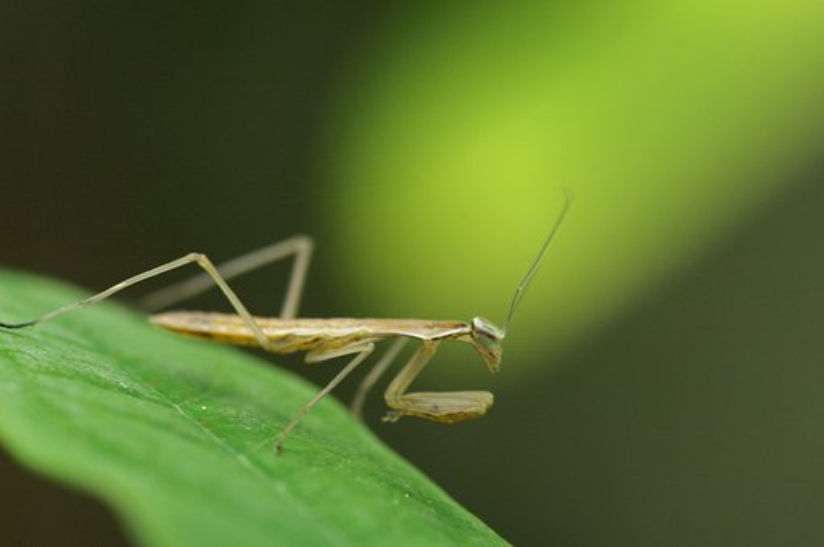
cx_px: 412
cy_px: 274
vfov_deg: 9.1
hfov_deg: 13.7
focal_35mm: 150
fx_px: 3429
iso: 800
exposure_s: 1/20
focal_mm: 100
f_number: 5.6
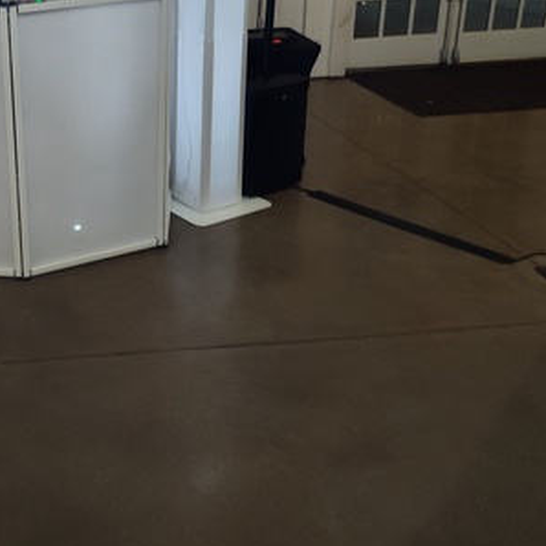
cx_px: 13
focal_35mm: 41
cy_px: 147
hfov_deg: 37.1
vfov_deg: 40.0
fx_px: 732
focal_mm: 5.56
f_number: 1.8
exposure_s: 1/60
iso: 1325
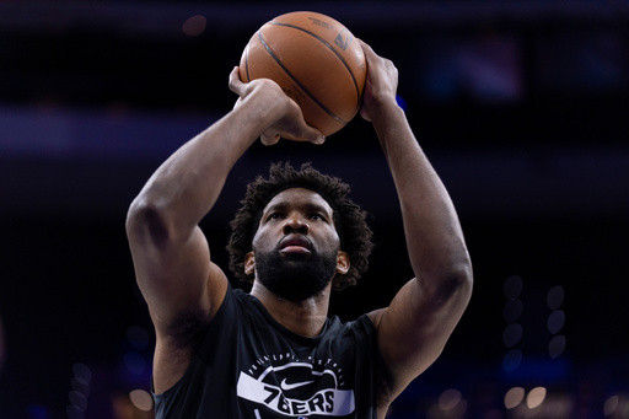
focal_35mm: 150
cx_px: 314
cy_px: 210
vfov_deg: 9.1
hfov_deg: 13.7
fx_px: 2620
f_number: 2.8
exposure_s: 1/1600
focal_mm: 150
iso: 2500
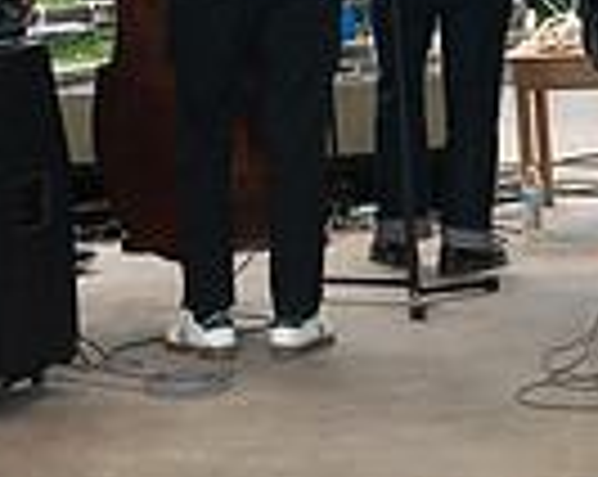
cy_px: -380
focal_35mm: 160
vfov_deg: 9.2
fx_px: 2828
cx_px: 112
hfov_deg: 12.0
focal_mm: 39
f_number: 8
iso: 500
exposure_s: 1/100
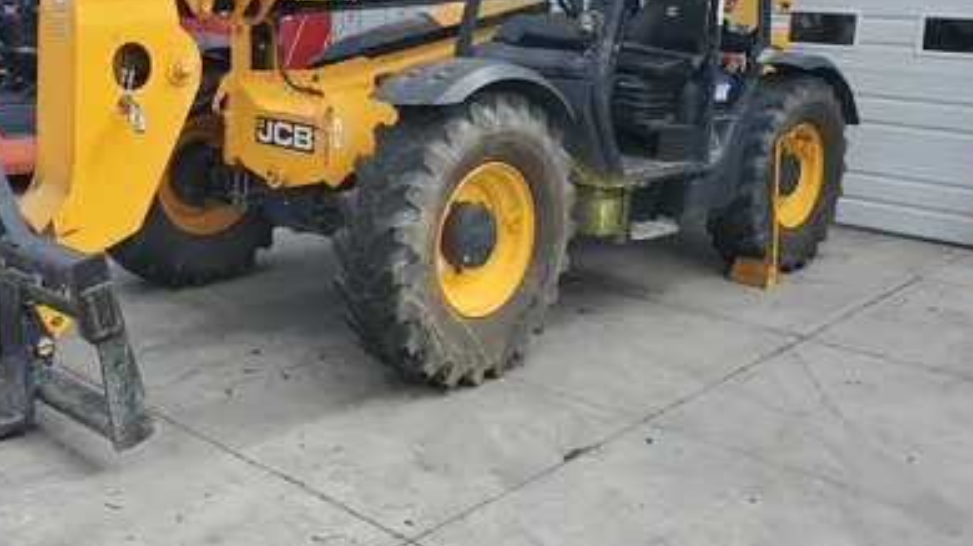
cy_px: 141
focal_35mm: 40
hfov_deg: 50.3
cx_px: 412
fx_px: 1032
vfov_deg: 29.2
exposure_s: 1/739
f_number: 2.4
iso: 50
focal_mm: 4.3
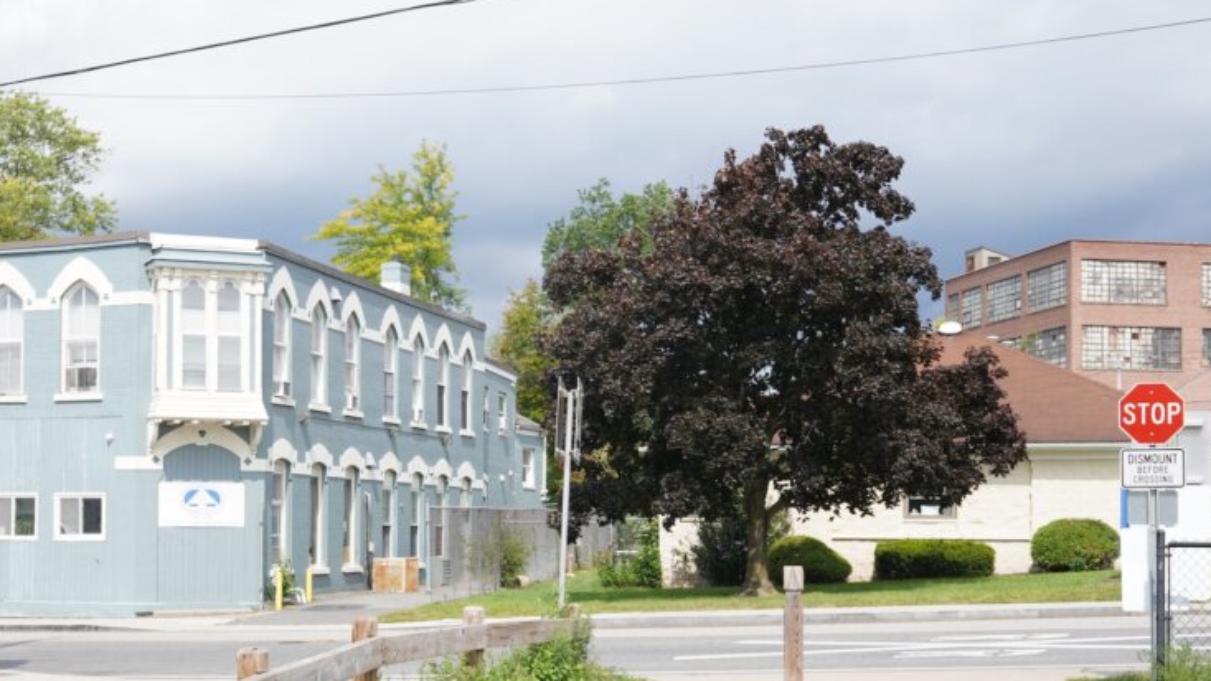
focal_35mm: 57
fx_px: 1833
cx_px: 436
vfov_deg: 20.9
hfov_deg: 36.3
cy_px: 505
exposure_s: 1/200
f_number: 8
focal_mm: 24.7
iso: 100
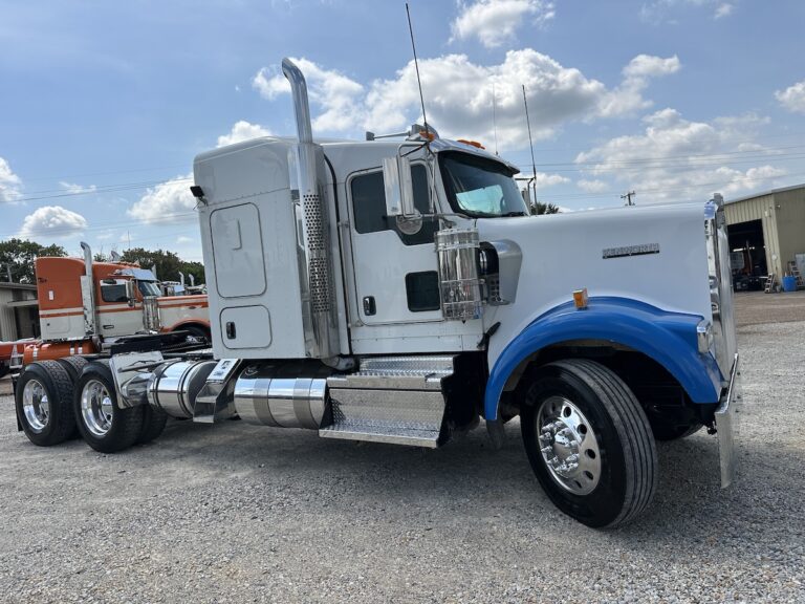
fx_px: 558
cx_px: 402
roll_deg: +7.2
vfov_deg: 56.8
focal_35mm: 24
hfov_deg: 71.6
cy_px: 302
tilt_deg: -0.2
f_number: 1.78
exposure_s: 1/6211
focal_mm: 6.86
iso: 80
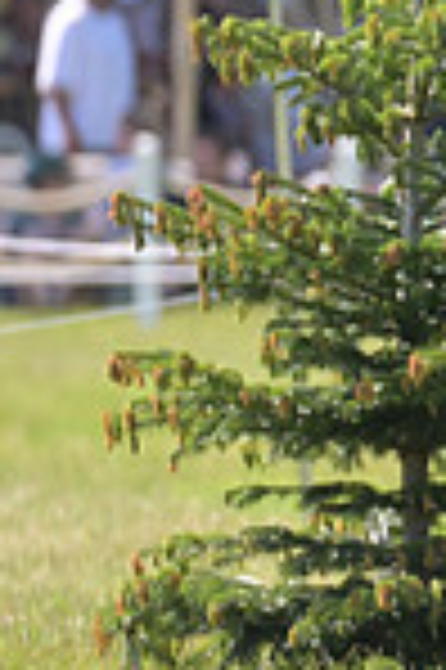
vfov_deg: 1.4
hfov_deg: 0.9
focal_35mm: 1479
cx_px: 1252
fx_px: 27547
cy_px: -61
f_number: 5
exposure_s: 1/1250
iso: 640
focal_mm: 380
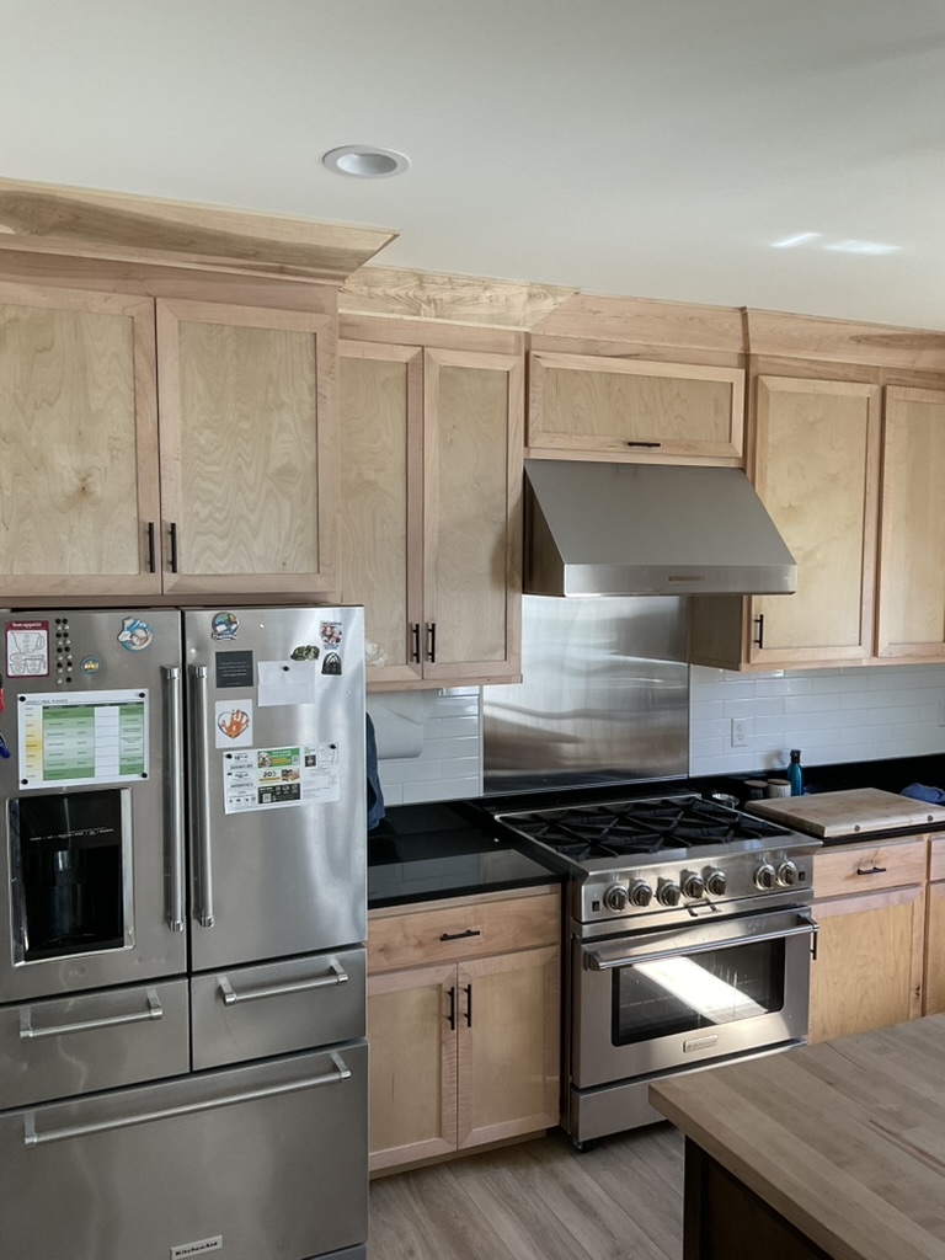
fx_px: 1056
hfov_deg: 48.2
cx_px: 472
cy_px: 630
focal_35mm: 29
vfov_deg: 61.7
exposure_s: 1/77
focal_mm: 3
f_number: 1.8
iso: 64
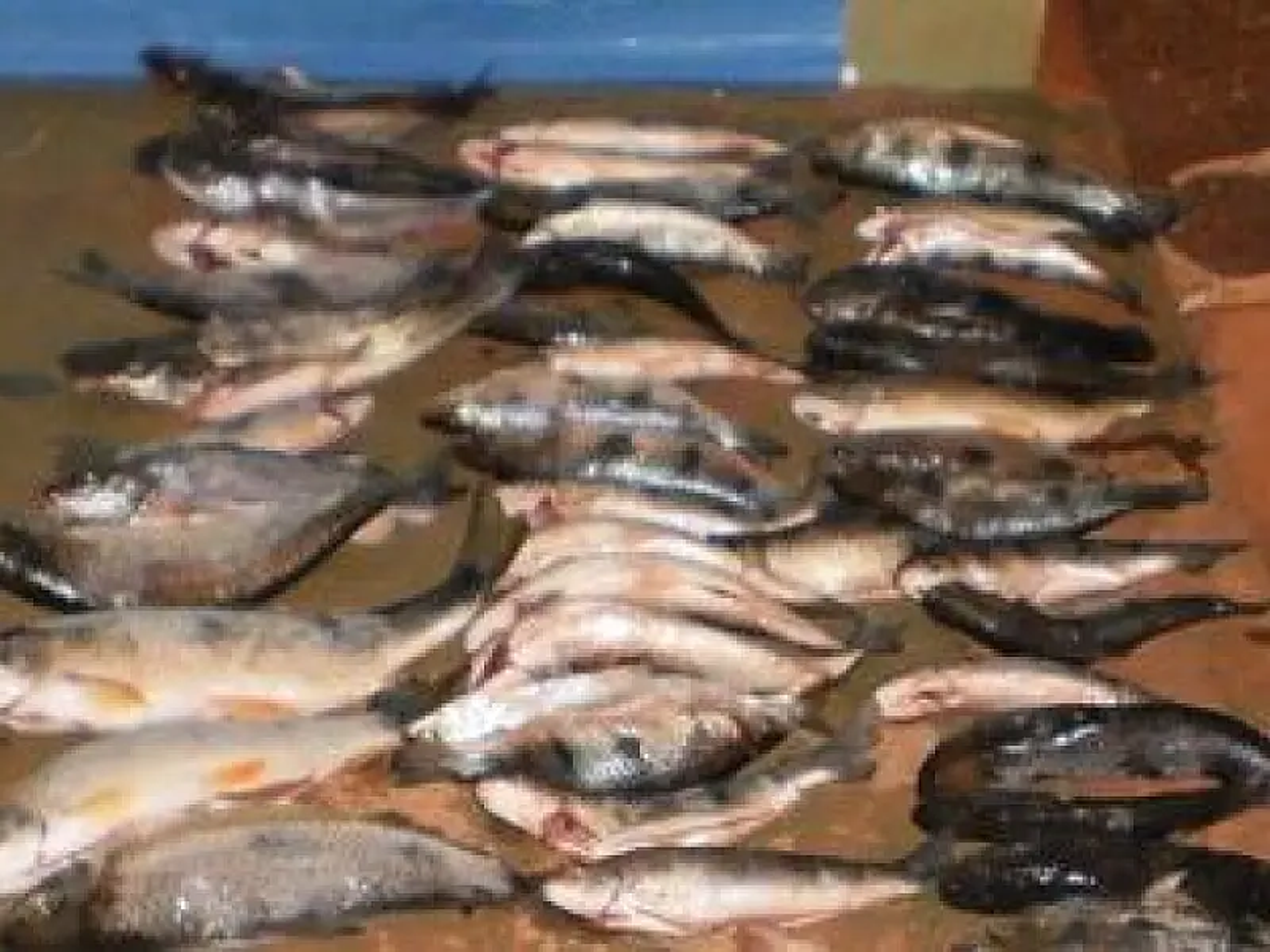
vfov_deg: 39.7
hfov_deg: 51.4
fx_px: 1321
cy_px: 476
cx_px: 635
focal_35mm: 36
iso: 320
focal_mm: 6.3
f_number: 3.1
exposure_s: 1/30
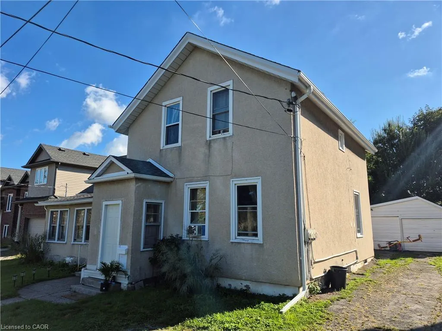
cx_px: 221
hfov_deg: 73.9
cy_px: 166
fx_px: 294
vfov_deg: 58.9
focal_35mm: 23
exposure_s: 1/1316
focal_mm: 5.4
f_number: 1.8
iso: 25
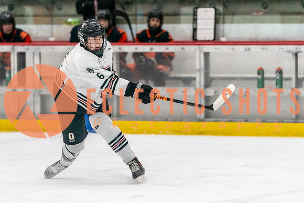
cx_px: 116
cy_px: 132
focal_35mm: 332
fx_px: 2803
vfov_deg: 4.1
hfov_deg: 6.2
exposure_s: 1/1250
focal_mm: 174
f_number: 2.8
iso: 3200
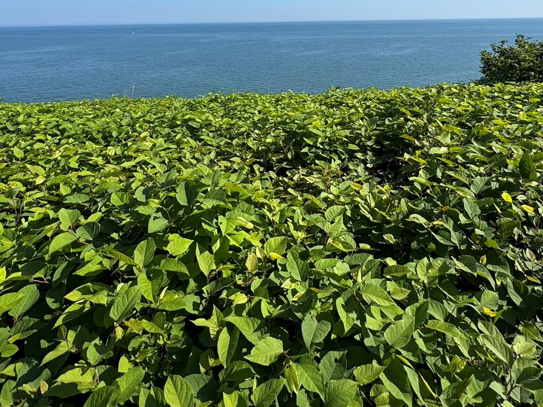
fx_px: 423
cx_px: 267
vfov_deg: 46.3
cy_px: 39
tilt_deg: -3.2
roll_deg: +0.8
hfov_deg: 65.3
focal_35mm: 27
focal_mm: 2.22
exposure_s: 1/2415
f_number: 2.2
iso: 50
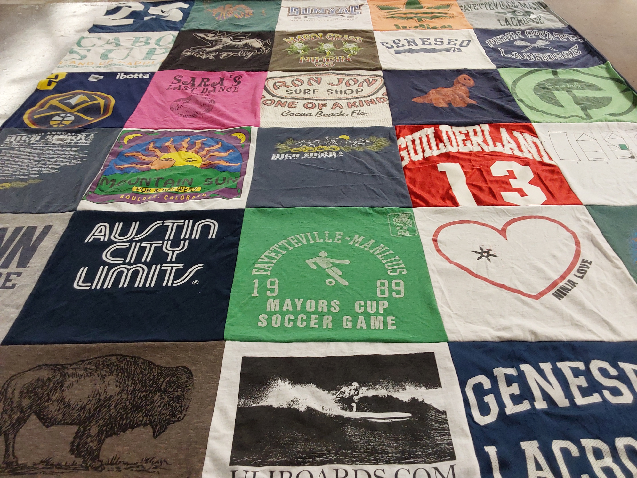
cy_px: 239
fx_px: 515
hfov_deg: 63.4
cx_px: 318
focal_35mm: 28
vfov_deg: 49.7
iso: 125
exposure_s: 1/60
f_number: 1.9
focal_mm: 2.91
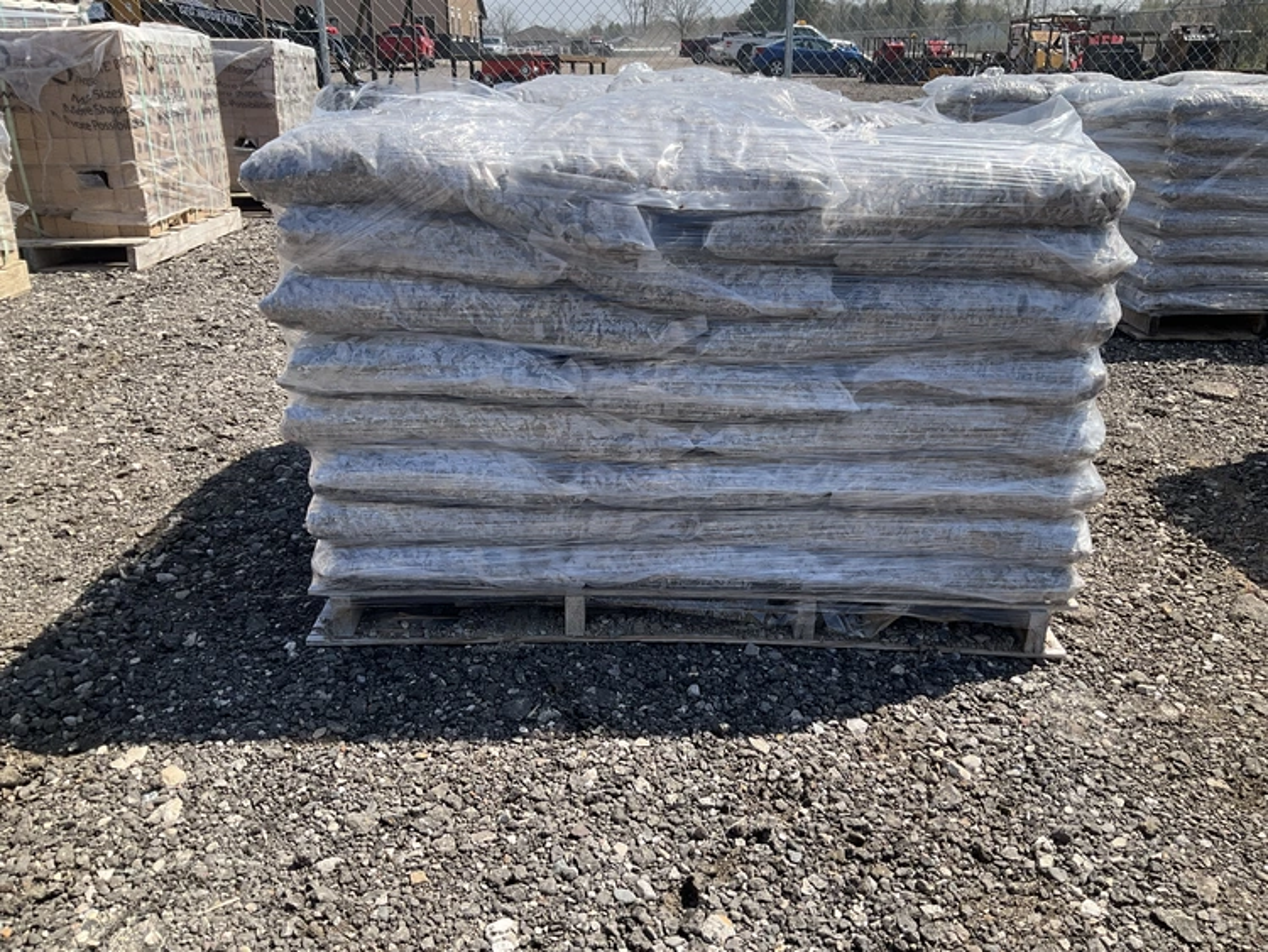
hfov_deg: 61.6
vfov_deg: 48.3
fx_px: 1063
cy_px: 476
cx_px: 634
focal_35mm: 29
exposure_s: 1/1098
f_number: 1.8
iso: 25
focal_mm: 3
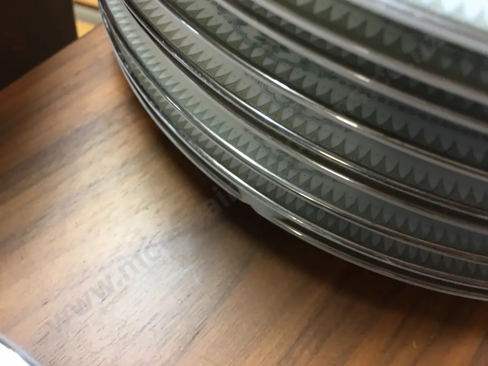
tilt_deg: -58.6
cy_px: 183
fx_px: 409
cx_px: 244
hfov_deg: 61.7
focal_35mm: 29
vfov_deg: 48.2
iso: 80
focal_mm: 4.15
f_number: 2.2
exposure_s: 1/17
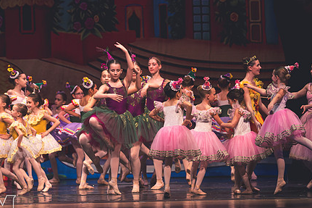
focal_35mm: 252
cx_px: 148
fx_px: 2183
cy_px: 127
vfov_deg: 5.4
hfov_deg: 8.2
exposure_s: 1/250
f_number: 2.8
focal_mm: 125
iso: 500
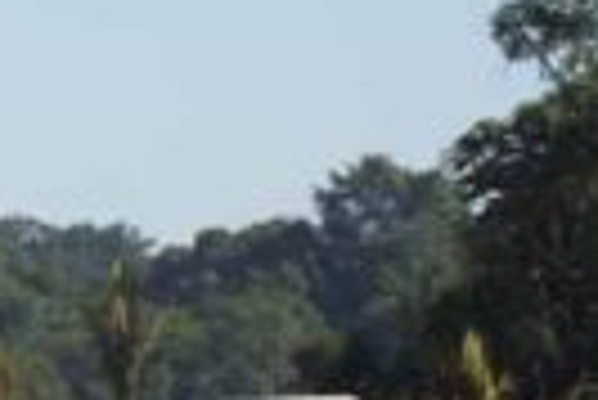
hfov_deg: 4.3
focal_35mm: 472
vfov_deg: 2.9
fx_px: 7849
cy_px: 297
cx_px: -486
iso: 320
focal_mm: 105
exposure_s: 1/3200
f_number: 4
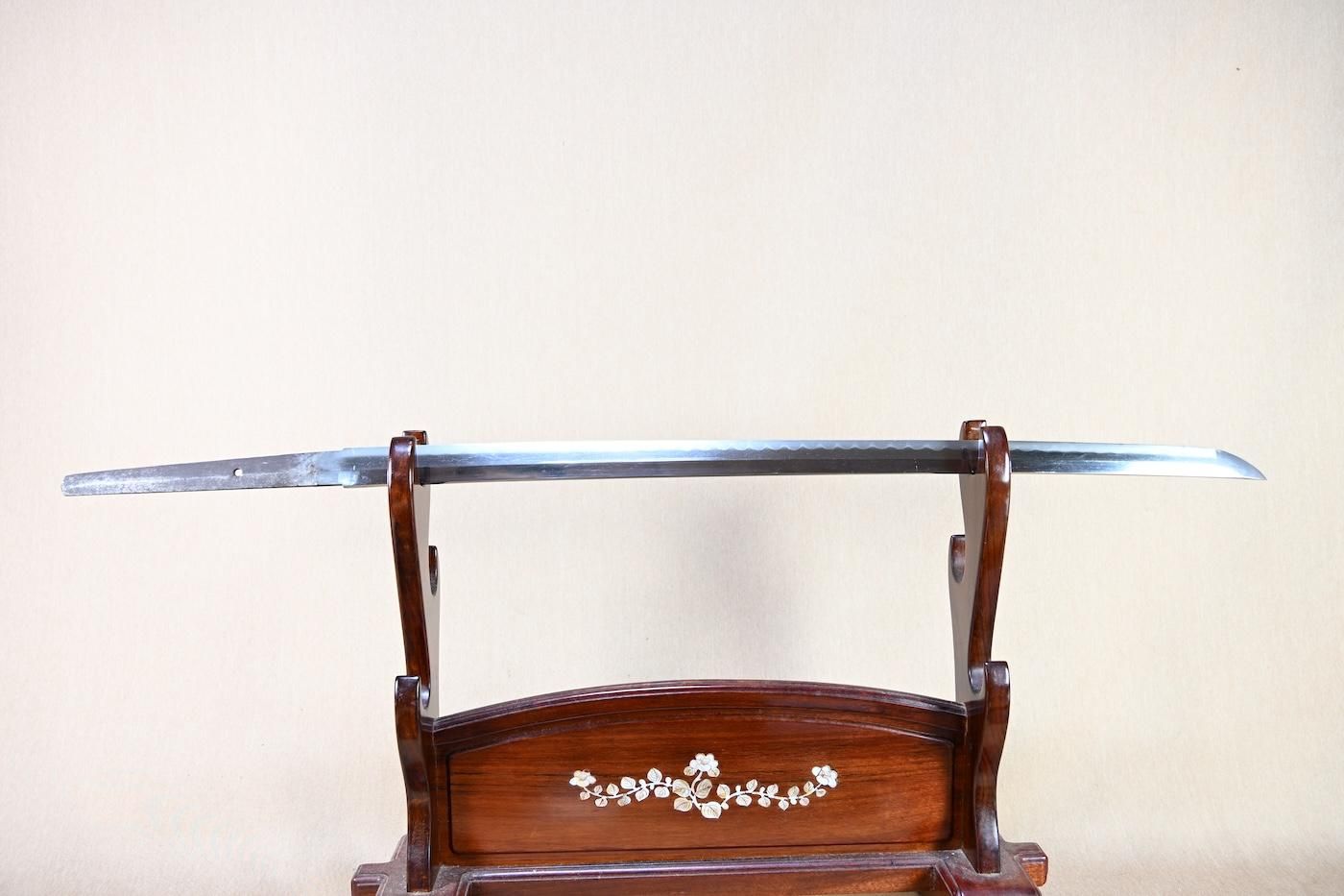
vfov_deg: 42.6
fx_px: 1148
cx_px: 672
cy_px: 448
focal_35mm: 31
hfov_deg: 60.7
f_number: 3.5
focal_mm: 20.5
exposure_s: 1/3
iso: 100
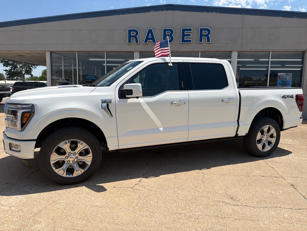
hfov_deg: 71.6
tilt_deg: -6.1
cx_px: 154
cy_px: 116
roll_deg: -0.8
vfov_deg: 56.8
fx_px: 213
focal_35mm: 24
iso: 80
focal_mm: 6.76
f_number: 1.78
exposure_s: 1/7353
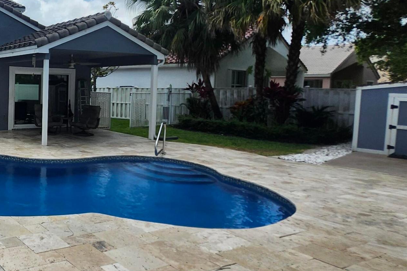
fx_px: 350
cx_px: -12
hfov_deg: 48.2
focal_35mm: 31
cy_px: 99
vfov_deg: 41.9
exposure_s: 1/2568
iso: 40
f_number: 2.2
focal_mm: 1.74
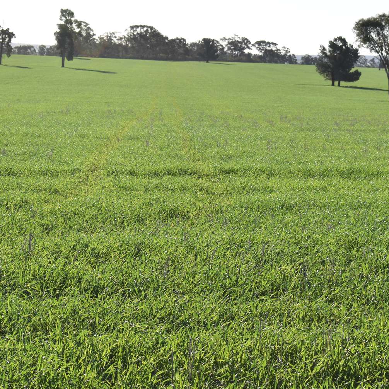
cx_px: 210
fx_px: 1701
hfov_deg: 13.0
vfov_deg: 13.0
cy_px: 208
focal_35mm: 134
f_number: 8
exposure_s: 1/250
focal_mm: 55
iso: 200
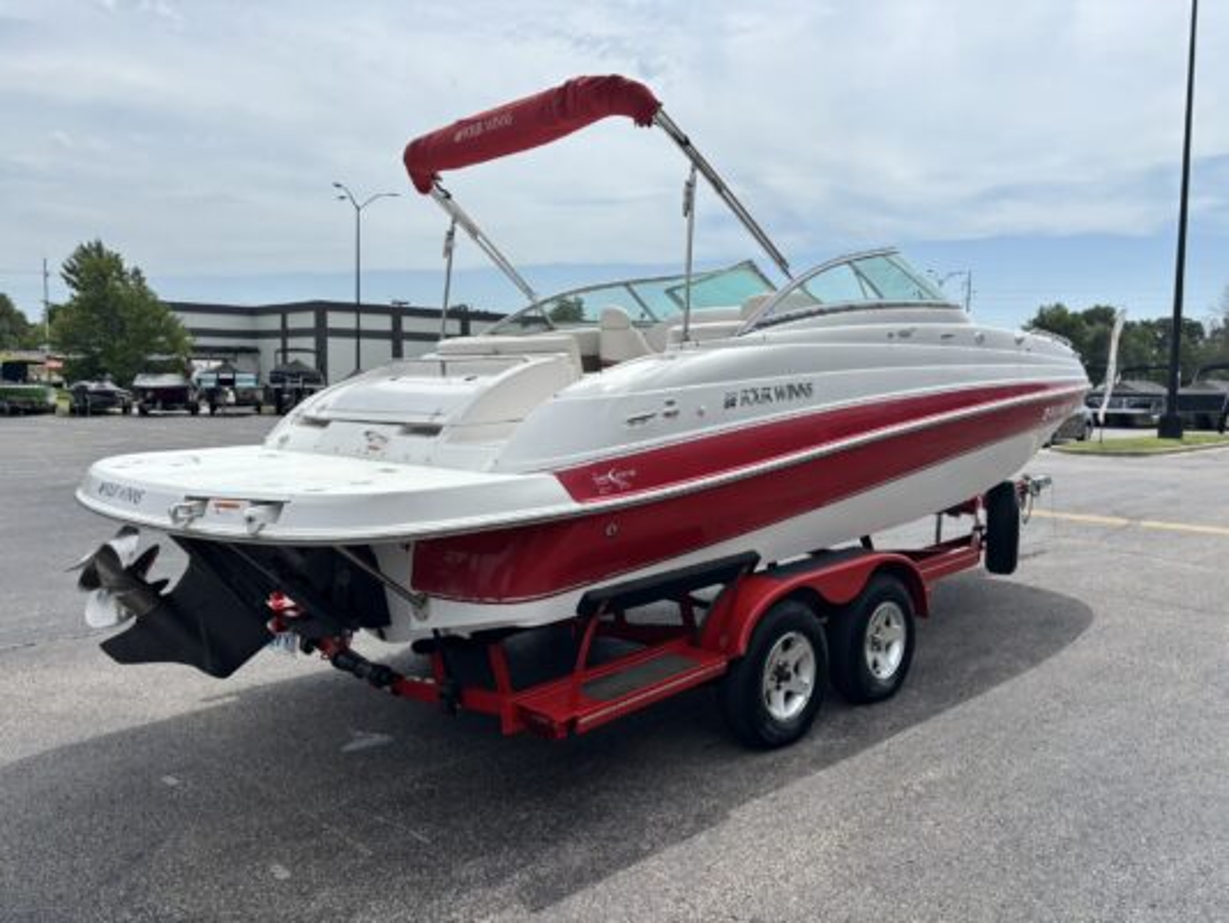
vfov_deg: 53.1
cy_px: 462
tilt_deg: +1.9
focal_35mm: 26
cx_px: 614
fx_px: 923
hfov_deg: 67.3
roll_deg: -3.0
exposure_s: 1/5952
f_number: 1.6
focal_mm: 5.96
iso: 50
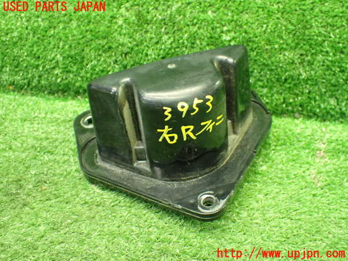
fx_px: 382
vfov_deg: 37.7
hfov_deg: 49.0
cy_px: 130
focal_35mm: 38
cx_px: 174
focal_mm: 6.83
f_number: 2.7
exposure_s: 1/40
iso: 1000
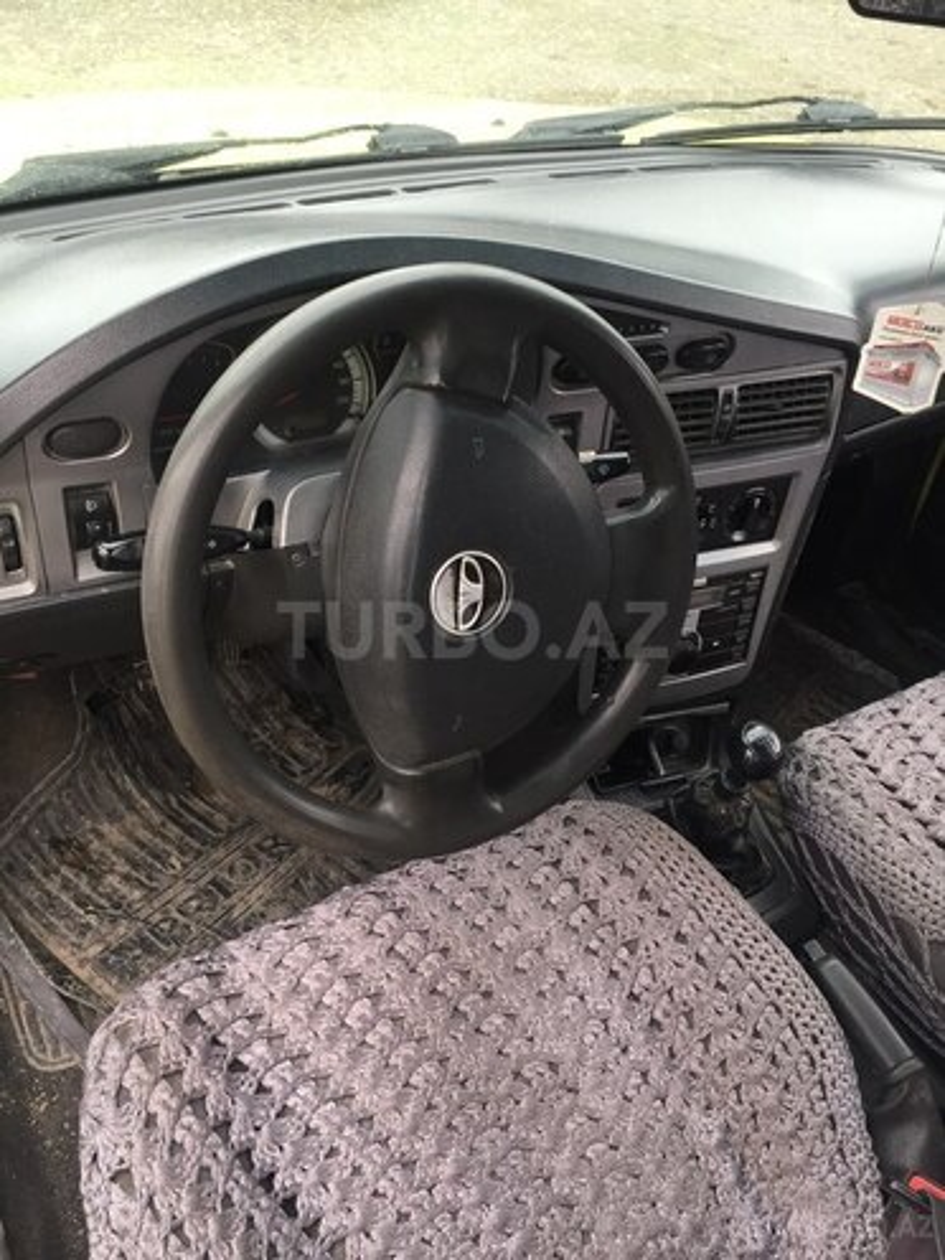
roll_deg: -3.7
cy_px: 630
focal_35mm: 29
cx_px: 472
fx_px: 1056
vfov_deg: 61.7
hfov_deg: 48.2
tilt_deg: -33.6
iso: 50
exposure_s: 1/100
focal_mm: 4.15
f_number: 2.2
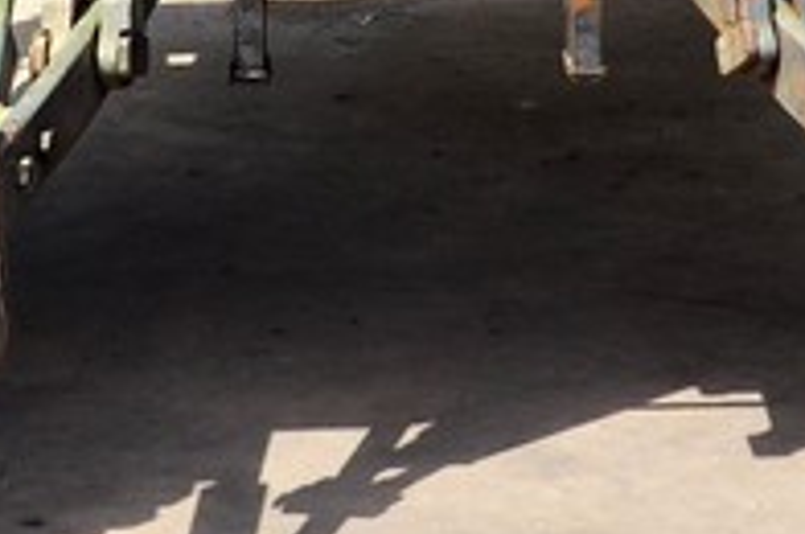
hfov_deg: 11.7
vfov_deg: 7.4
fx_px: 3929
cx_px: 423
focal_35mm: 176
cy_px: -661
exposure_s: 1/500
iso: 125
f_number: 7.1
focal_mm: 18
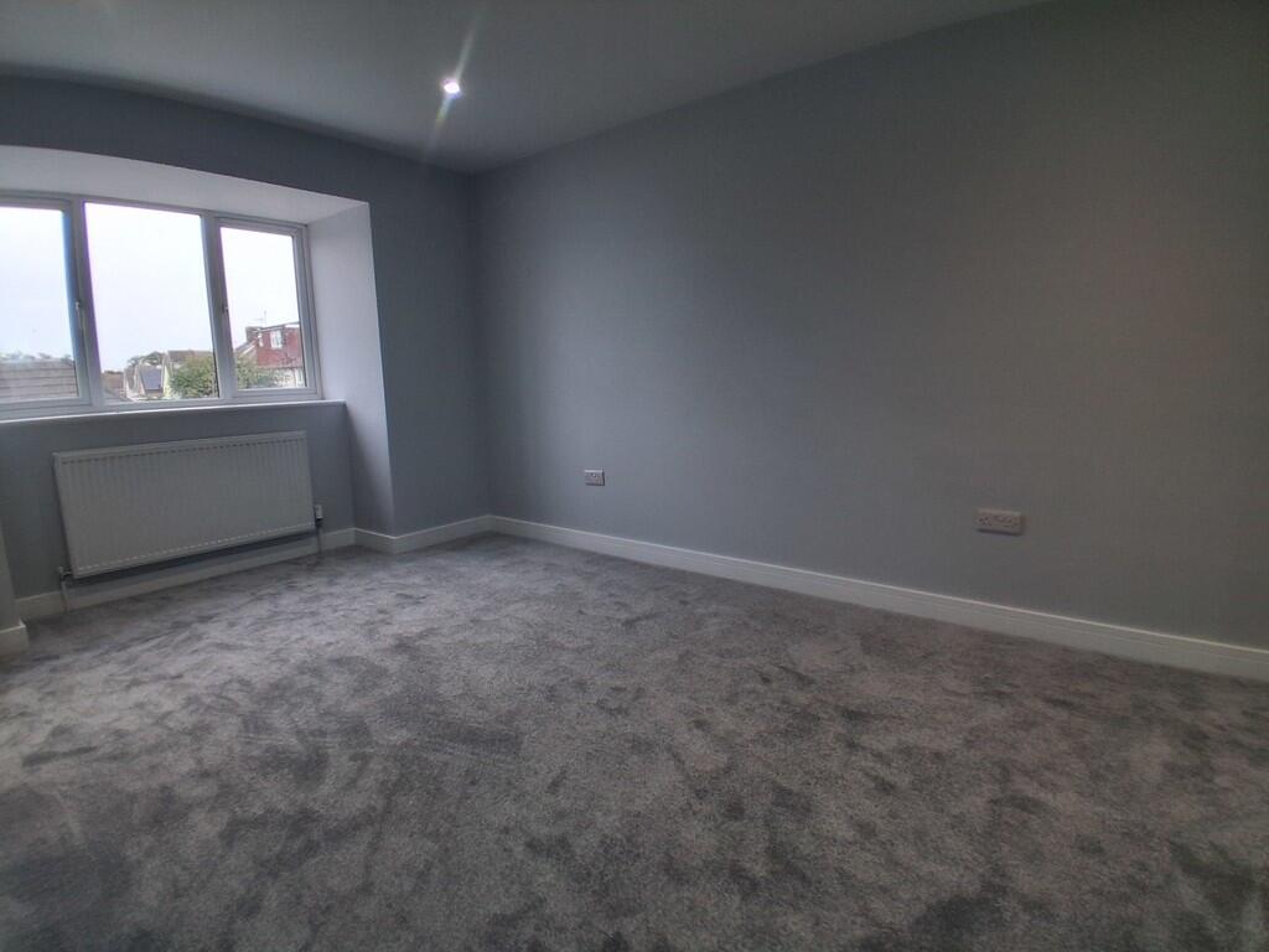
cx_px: 634
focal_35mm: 17
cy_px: 476
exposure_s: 1/100
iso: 50
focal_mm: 1.4
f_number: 2.2
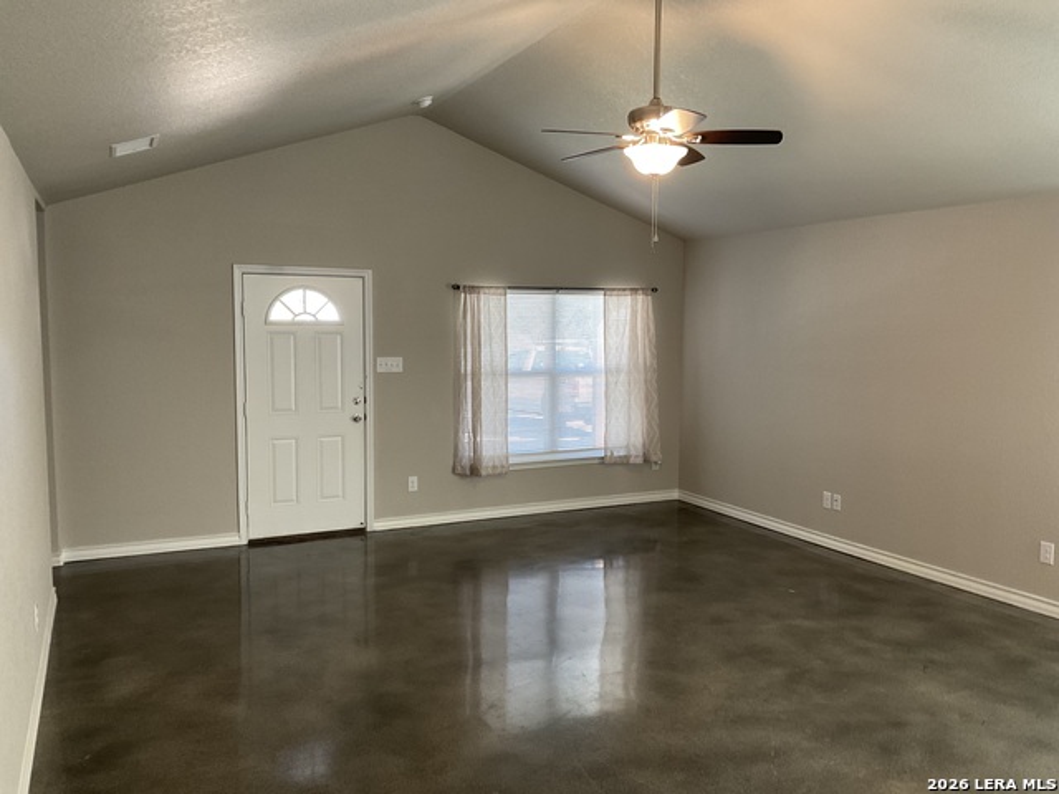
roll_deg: -1.4
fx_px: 887
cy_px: 397
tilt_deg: -5.1
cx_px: 530
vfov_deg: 48.2
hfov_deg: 61.7
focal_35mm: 29
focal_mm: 3
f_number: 1.8
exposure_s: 1/60
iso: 125
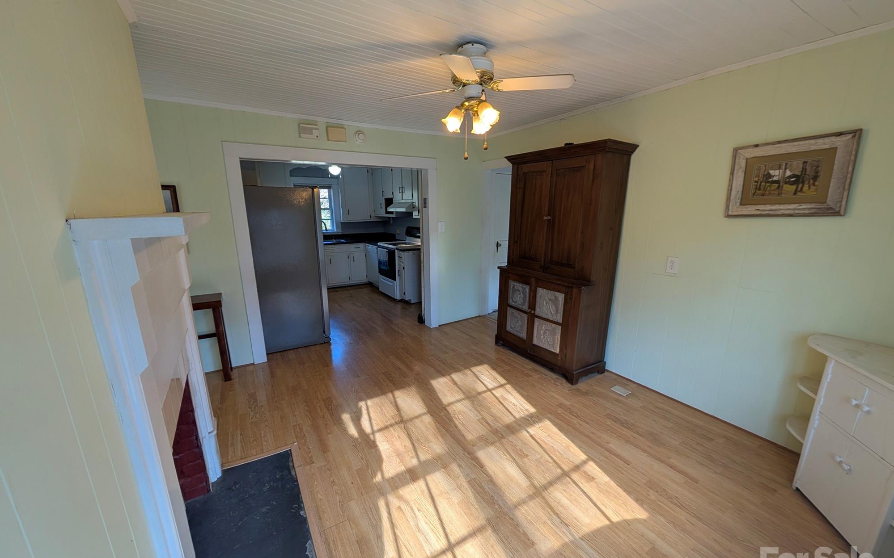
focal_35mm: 13
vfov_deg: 82.8
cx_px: 451
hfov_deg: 109.4
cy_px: 288
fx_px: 317
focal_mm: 2.02
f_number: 1.7
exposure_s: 1/120
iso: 59
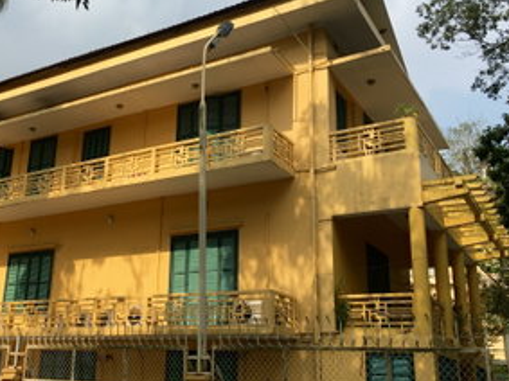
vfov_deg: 35.1
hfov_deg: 45.2
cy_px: 198
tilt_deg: +18.6
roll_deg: -4.1
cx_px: 174
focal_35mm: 41
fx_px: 603
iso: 25
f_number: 2.2
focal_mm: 4.15
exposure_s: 1/1282
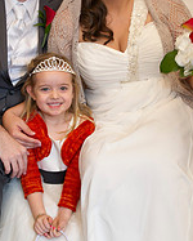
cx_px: 77
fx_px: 642
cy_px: 103
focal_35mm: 90
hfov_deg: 17.1
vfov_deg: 21.2
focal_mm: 31
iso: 800
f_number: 4
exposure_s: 1/60
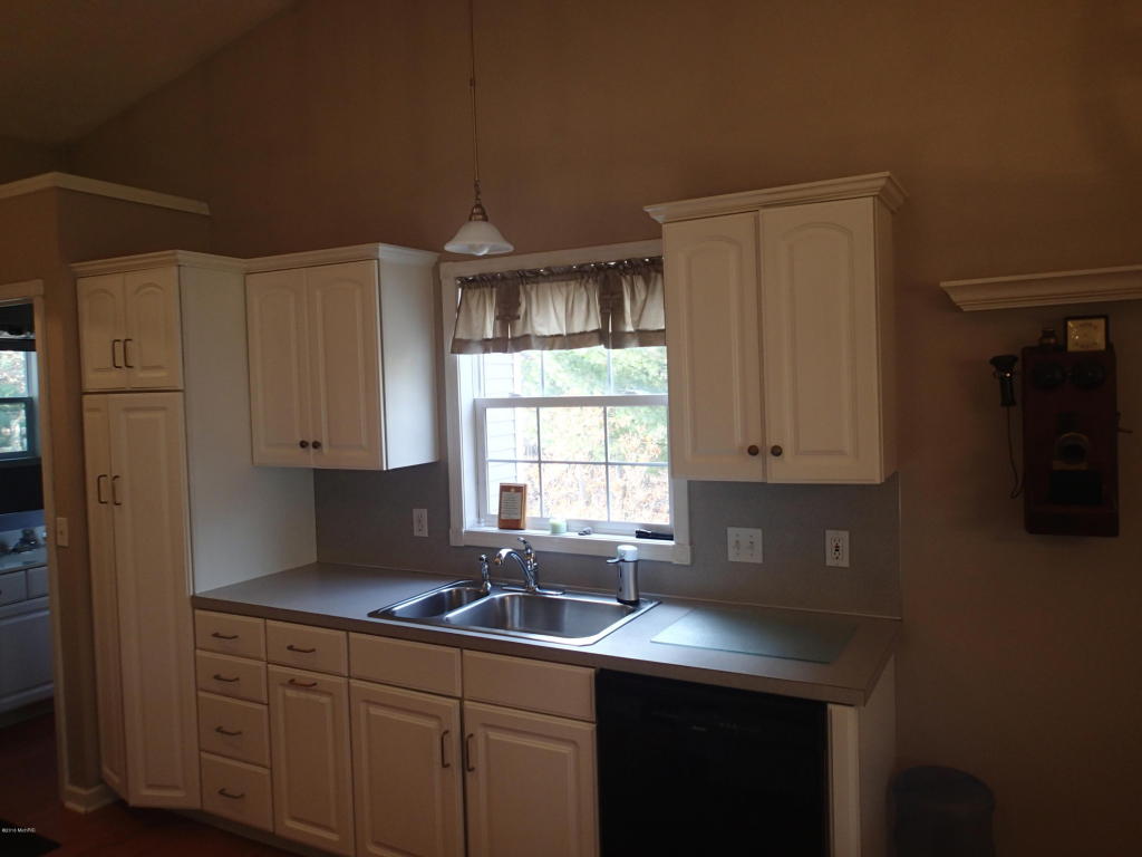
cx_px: 571
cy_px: 428
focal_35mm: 25
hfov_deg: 69.4
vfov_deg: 54.9
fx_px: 825
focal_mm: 4.5
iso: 125
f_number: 2
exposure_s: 1/60
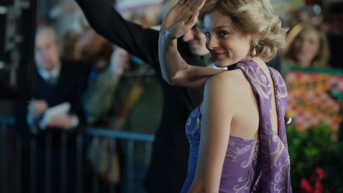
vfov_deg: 13.4
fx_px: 819
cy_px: 88
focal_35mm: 90
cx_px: 173
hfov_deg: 23.7
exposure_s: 1/640
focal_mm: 85
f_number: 2
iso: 2500
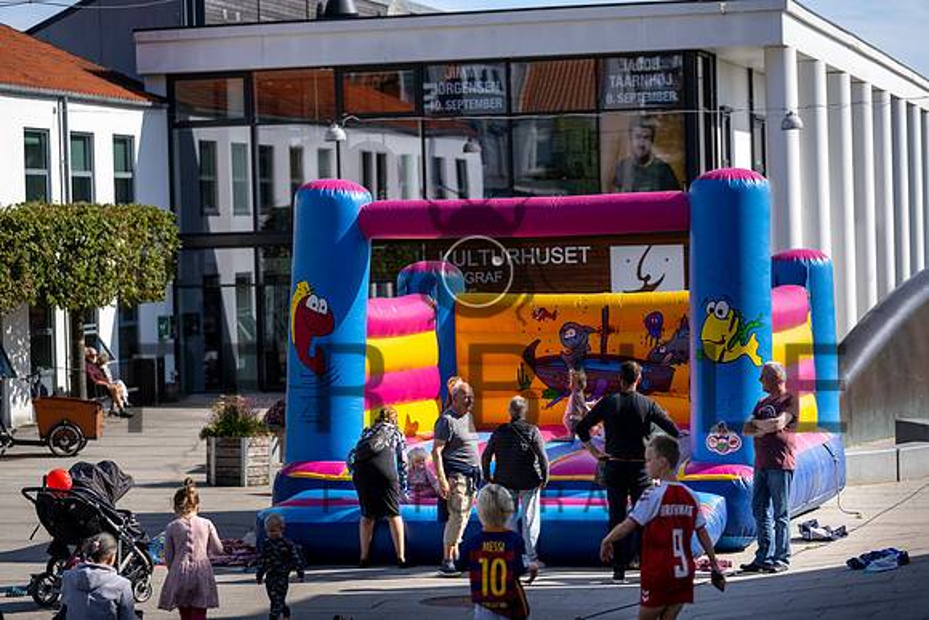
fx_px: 2633
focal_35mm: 102
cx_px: 464
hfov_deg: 20.0
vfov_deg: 13.4
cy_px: 310
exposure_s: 1/2000
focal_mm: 102
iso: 100
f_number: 2.8
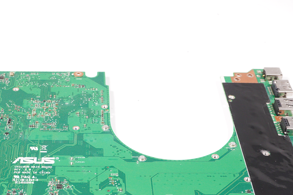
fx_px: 593
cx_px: 68
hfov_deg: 27.3
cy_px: 147
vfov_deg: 18.5
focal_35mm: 73
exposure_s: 1/250
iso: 1000
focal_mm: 25
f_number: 6.3
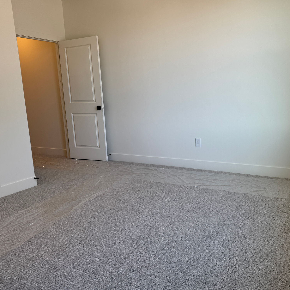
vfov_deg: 55.6
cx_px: 153
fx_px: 275
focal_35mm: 29
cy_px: 145
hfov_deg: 55.6
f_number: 1.78
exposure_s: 1/249
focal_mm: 6.76
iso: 64
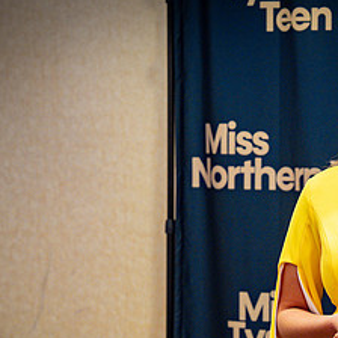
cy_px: 241
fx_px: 1701
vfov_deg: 11.3
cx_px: 341
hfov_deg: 11.2
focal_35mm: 154
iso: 1600
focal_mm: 70
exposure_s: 1/125
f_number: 2.8
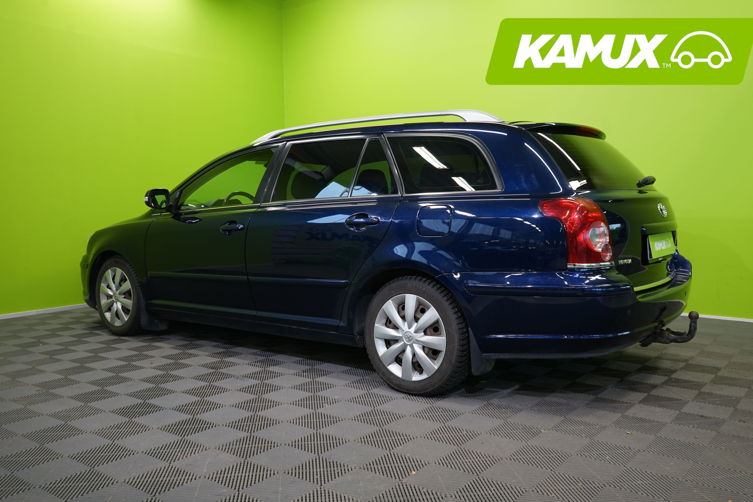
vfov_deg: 42.3
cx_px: 389
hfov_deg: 60.3
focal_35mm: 31
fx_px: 648
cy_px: 252
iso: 640
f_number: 6.3
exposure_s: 1/30
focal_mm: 30
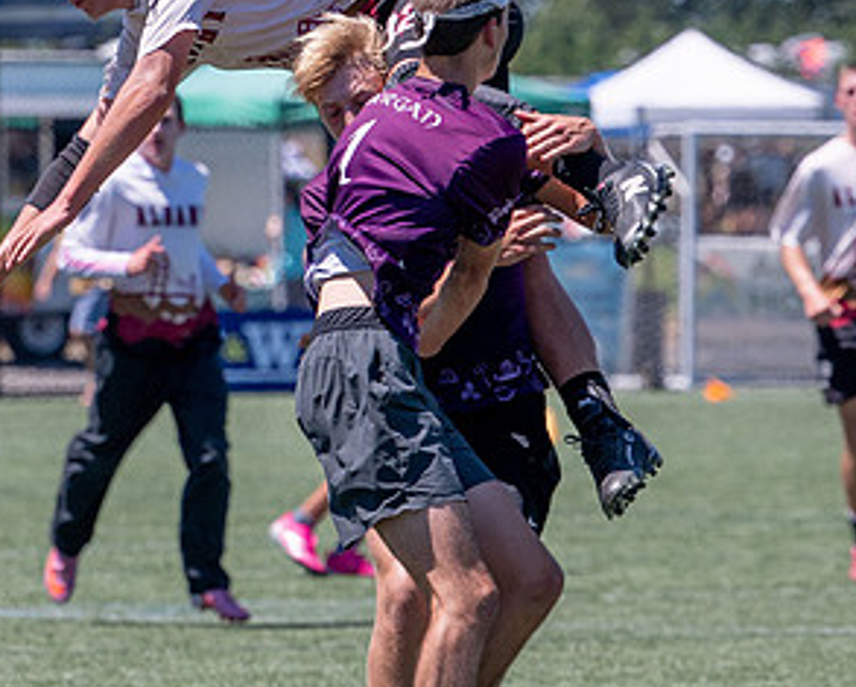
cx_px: 153
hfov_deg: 3.6
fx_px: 13517
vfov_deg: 2.9
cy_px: 99
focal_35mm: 533
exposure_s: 1/2000
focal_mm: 135
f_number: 4
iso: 100
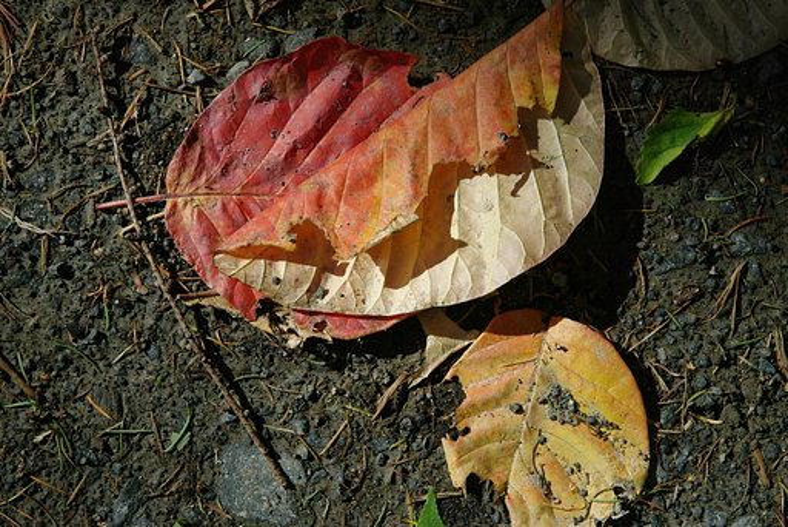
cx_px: 394
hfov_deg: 18.2
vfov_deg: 12.2
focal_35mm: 112
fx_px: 2464
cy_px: 264
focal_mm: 75
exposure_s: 1/500
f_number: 9
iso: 200
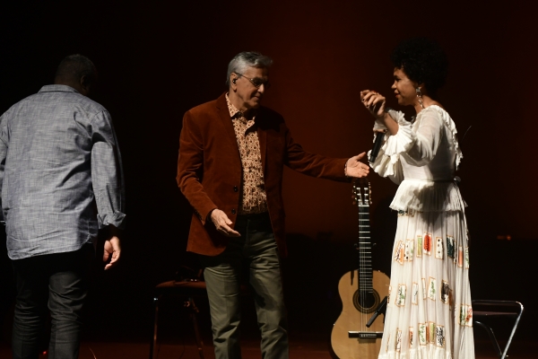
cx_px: 269
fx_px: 3811
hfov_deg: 8.1
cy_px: 180
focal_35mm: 255
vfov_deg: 5.4
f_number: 2.8
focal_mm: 170
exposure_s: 1/125
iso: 1600
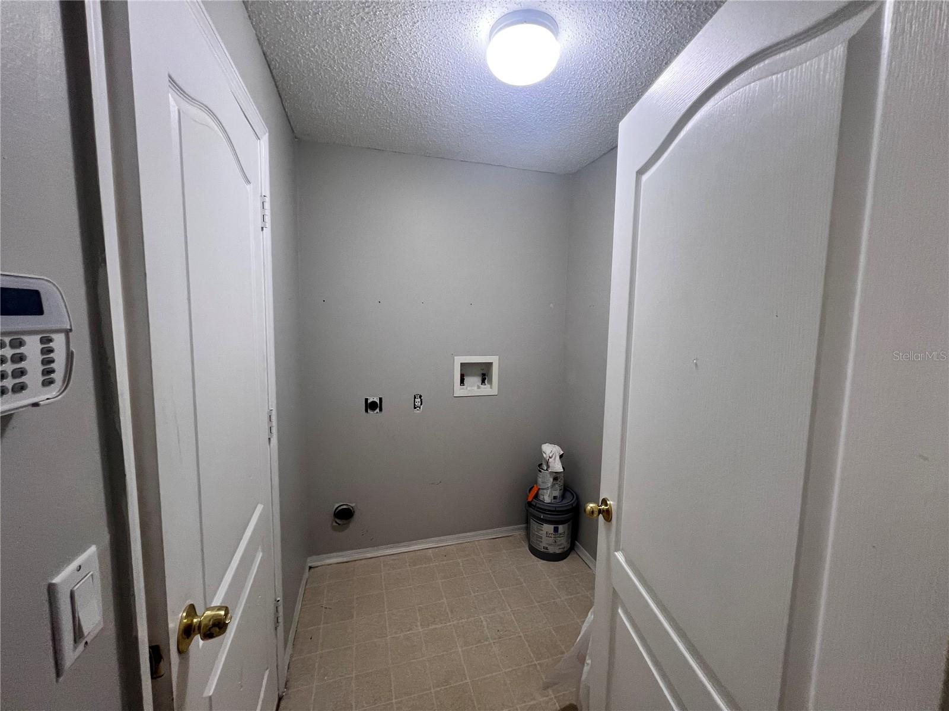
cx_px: 474
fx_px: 356
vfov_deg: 89.9
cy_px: 356
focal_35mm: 13
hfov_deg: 106.2
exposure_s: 1/60
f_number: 1.8
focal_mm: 1.57
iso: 160
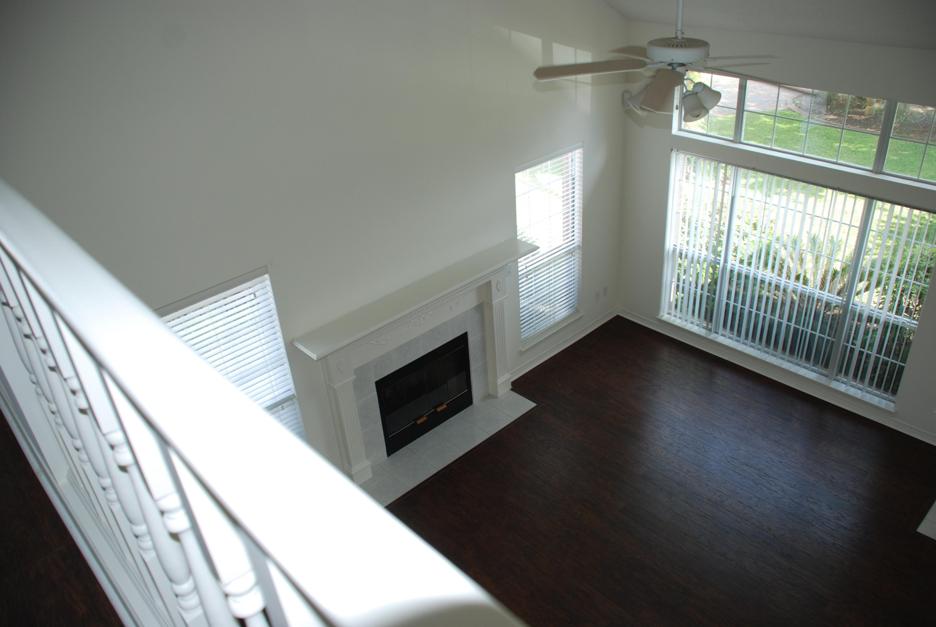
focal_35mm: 27
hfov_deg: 67.3
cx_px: 468
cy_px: 314
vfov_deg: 48.0
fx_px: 703
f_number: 3.5
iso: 200
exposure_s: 1/100
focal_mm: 18
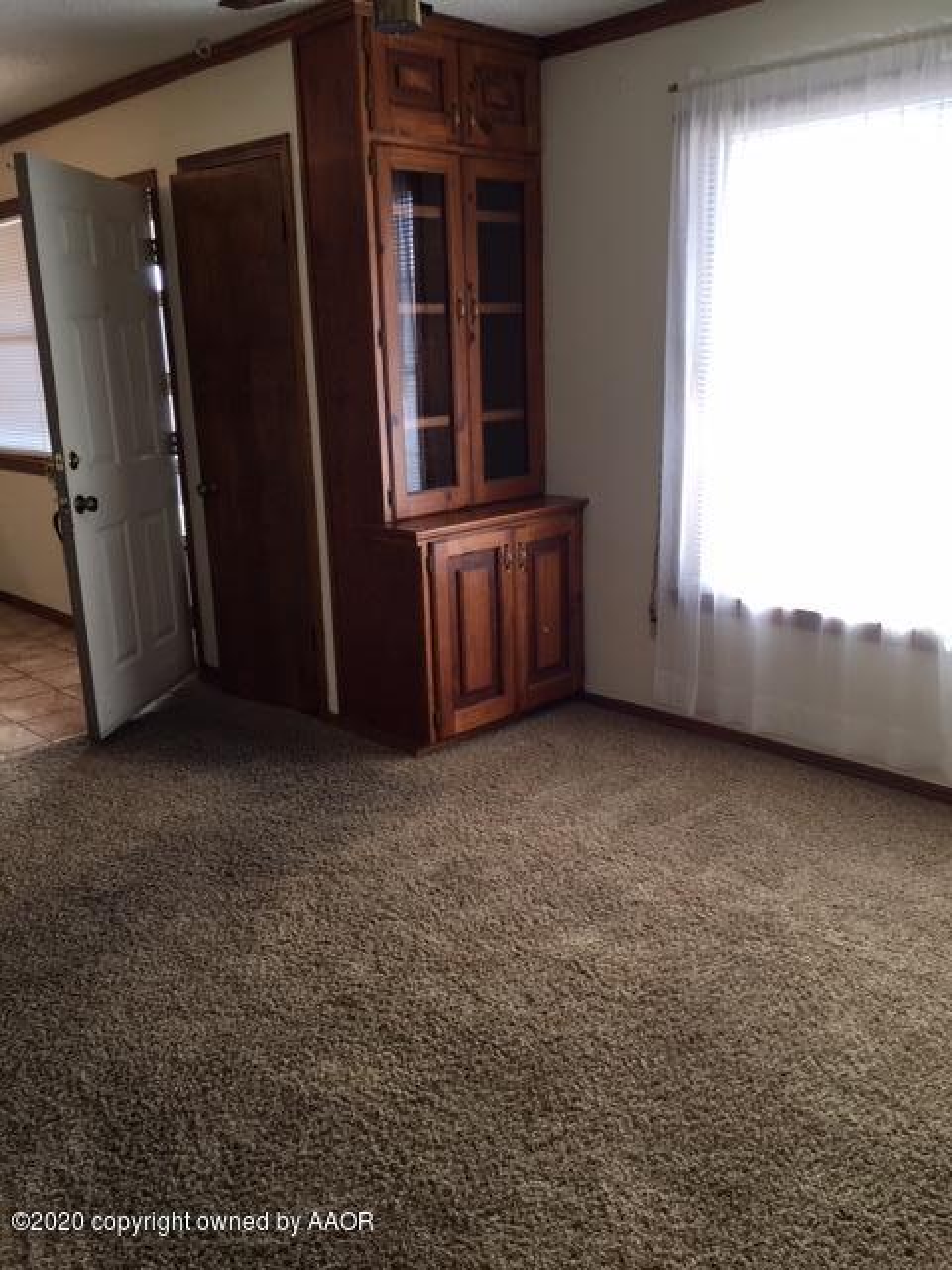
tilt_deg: -14.3
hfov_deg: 48.2
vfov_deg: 61.7
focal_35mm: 29
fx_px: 1063
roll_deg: +3.7
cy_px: 635
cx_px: 476
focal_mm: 4.15
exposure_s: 1/40
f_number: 2.2
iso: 32
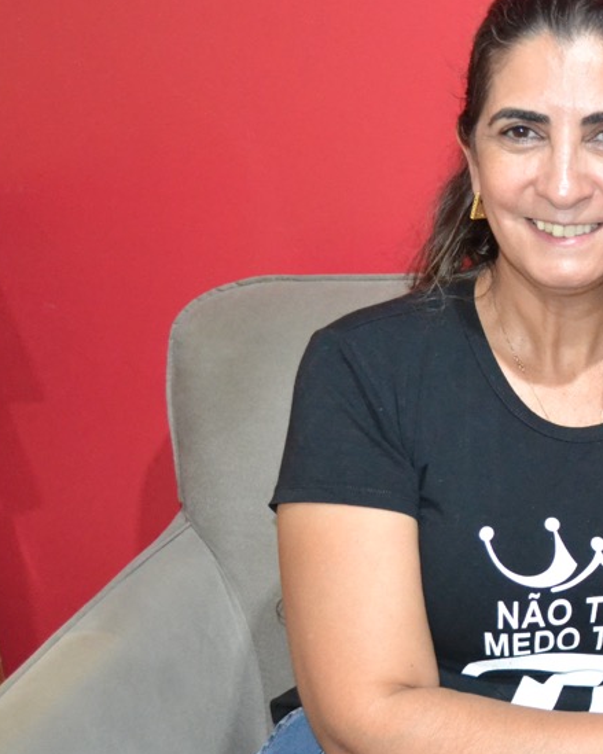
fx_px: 1785
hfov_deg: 18.1
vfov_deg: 23.9
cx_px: 754
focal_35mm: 80
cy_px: 387
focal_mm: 26
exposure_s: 1/60
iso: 3200
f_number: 4.2
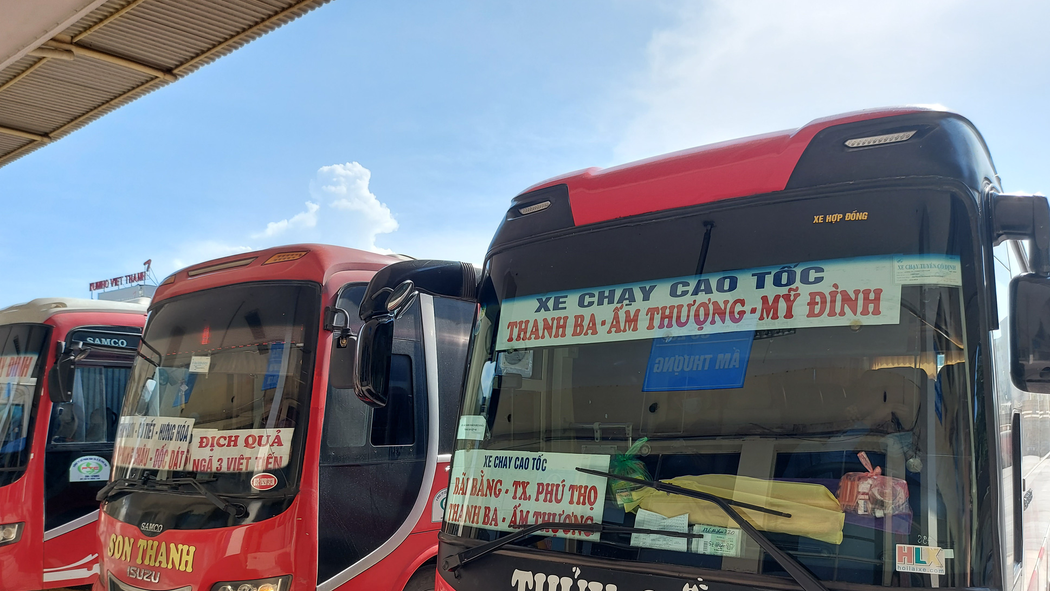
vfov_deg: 42.2
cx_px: 529
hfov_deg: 69.9
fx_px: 752
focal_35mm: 27
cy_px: 404
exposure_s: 1/399
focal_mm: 5.23
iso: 32
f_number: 1.8
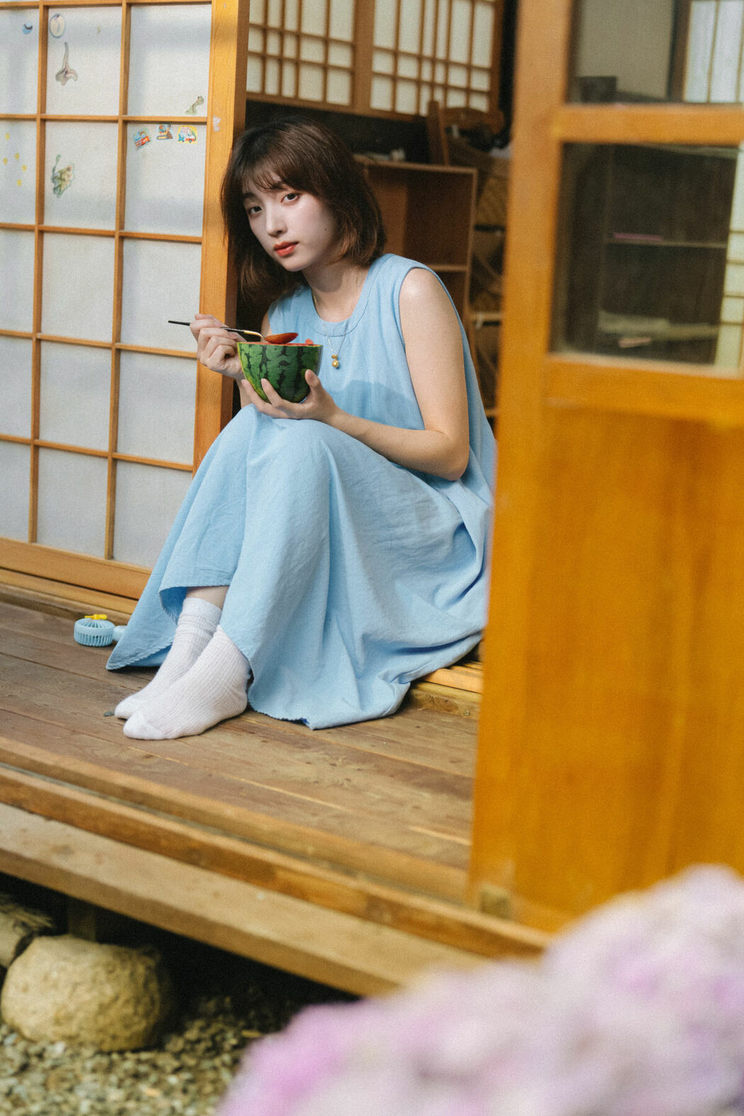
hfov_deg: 24.6
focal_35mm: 55
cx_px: 372
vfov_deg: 36.2
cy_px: 558
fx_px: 1705
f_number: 2.2
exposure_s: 1/1250
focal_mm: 55
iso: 400
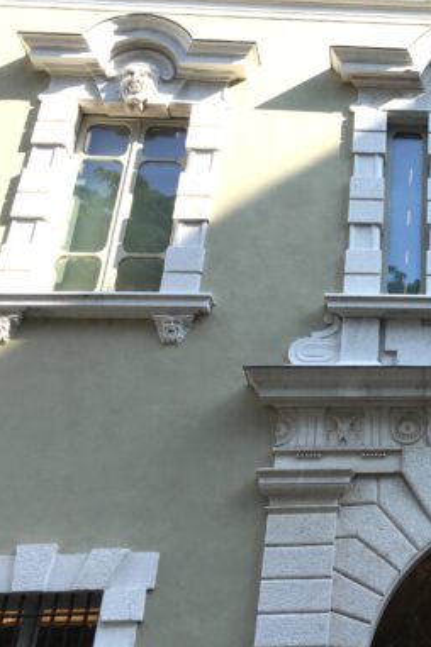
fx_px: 989
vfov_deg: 36.2
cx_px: 533
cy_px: 263
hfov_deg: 22.4
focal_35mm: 55
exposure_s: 1/950
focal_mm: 4.15
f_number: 2.2
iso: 25
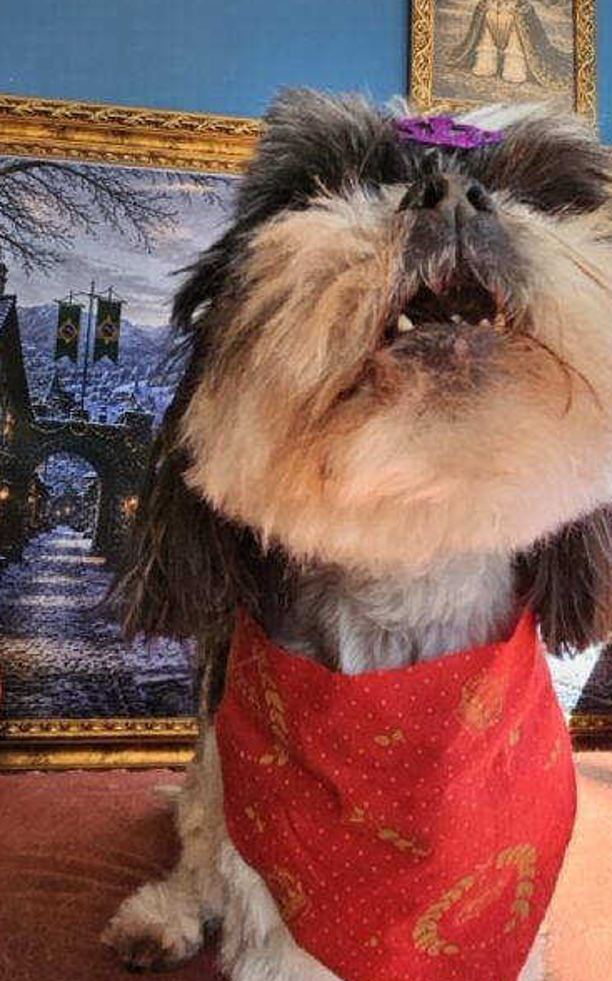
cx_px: 357
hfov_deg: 50.8
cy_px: 417
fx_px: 641
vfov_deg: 74.4
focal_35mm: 24
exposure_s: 1/359
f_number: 2.2
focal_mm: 2.2
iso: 160
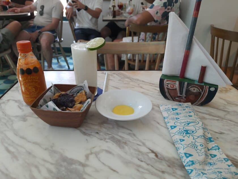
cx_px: 119
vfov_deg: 56.8
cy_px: 90
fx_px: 165
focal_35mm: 24
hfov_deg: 71.6
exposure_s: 1/60
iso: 200
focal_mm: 5.23
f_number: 1.8
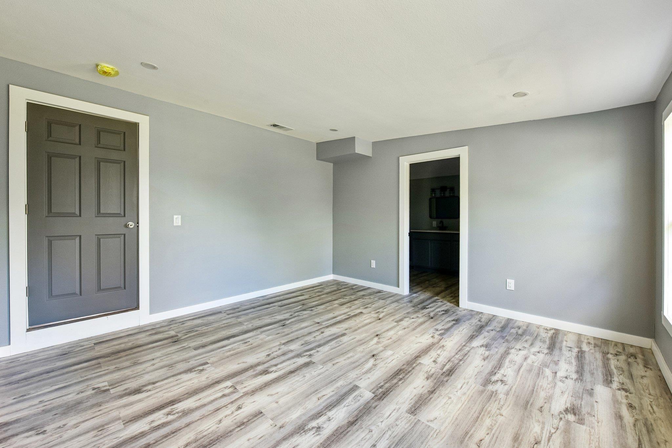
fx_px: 261
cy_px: 224
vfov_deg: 81.2
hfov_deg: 104.3
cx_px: 336
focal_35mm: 14
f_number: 8
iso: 400
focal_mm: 14
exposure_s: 1/15
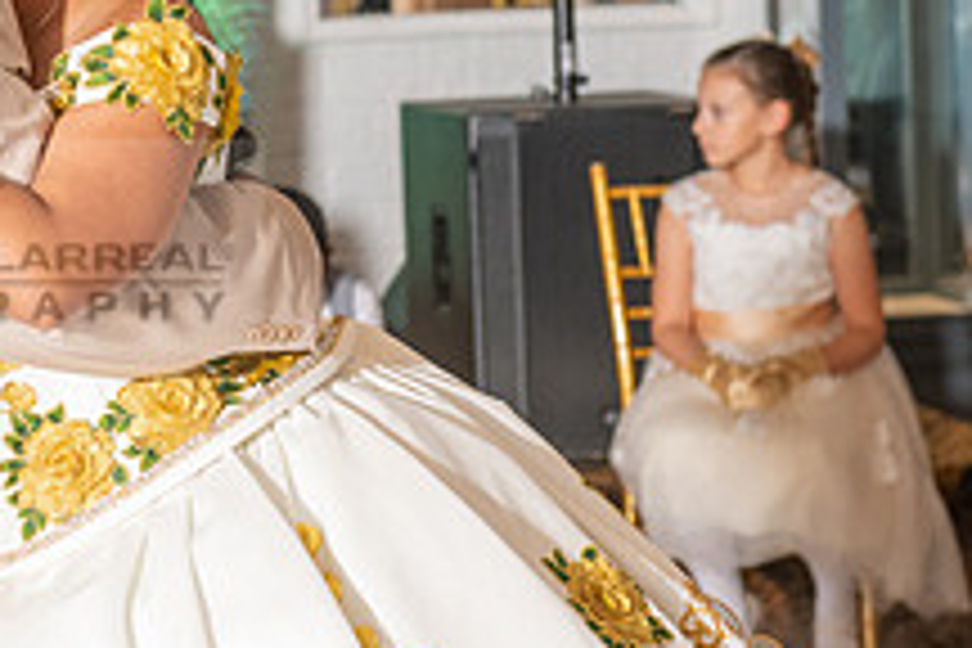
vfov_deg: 6.8
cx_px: -117
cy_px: 245
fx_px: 5454
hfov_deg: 10.1
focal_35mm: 202
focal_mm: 70
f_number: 4.5
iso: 500
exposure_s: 1/200
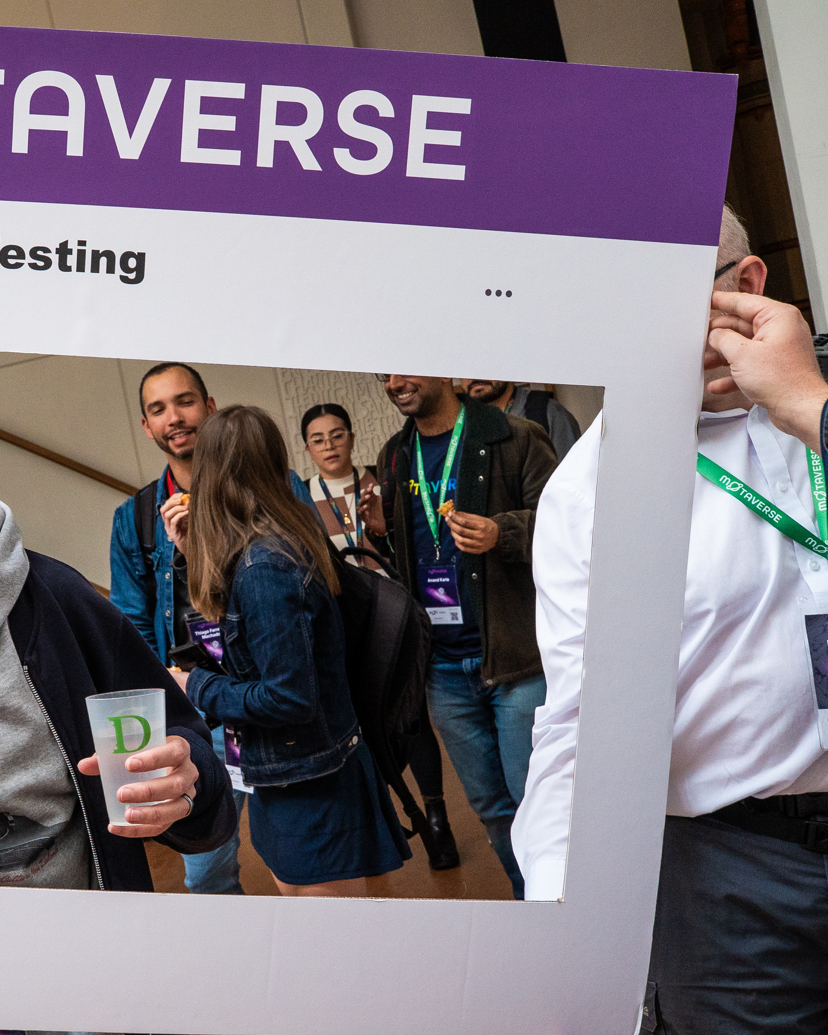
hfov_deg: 29.0
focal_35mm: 50
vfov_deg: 37.3
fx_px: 1531
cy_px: 510
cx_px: 78
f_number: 10
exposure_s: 1/125
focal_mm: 35
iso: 3200
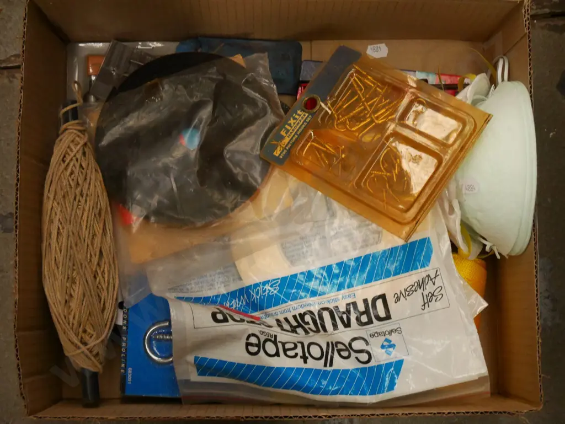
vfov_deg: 22.9
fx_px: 1045
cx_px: 282
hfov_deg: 30.3
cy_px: 212
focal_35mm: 64
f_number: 5.6
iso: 3200
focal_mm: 32
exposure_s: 1/60
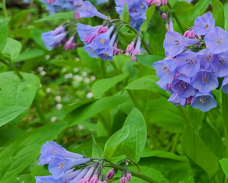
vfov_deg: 24.7
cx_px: 233
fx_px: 412
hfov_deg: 28.8
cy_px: 42
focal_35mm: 61
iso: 64
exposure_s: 1/120
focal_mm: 5.4
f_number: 1.8
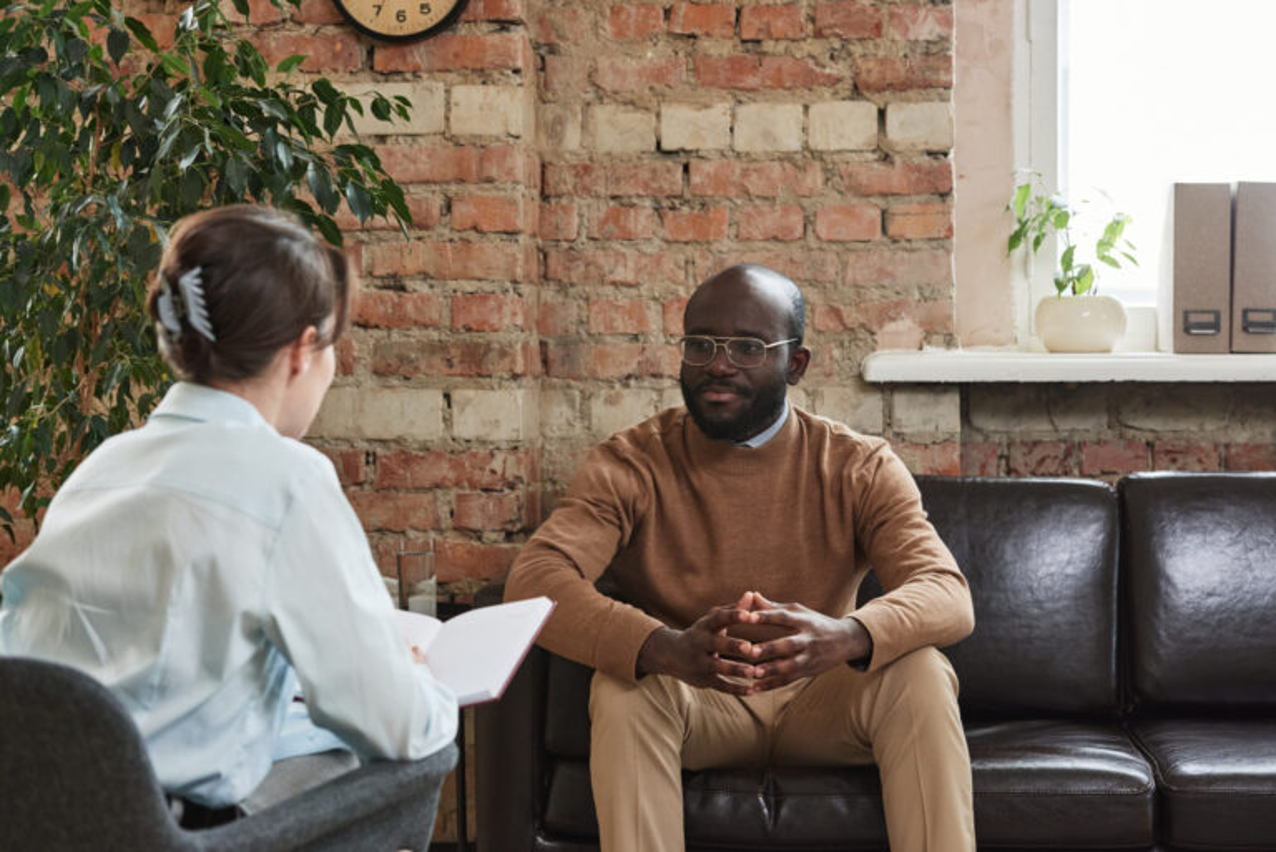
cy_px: 426
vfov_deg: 18.2
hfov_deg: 27.0
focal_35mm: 75
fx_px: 2660
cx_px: 638
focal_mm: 75
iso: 800
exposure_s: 1/200
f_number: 4.5
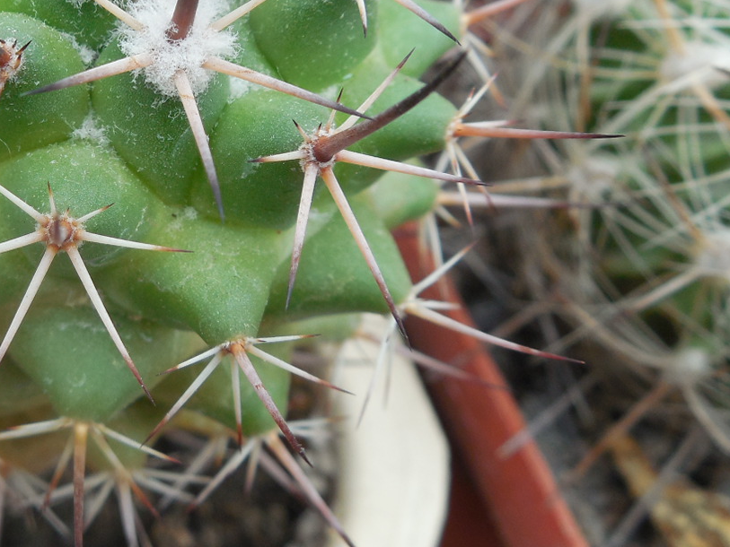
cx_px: 107
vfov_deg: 23.7
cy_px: 117
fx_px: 1287
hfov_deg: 30.6
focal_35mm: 61
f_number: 3.6
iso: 125
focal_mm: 5.6
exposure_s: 1/125
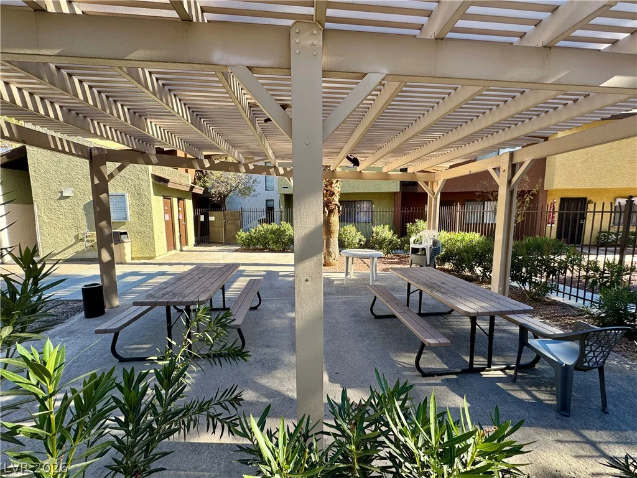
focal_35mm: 14
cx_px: 318
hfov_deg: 102.1
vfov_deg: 85.7
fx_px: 258
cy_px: 239
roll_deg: -0.2
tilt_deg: -6.6
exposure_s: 1/364
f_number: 2.2
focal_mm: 2.22
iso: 40
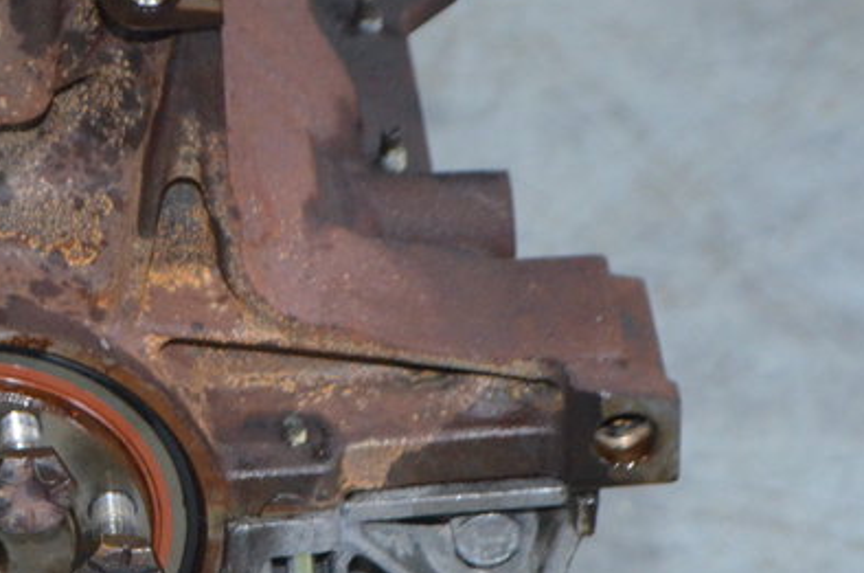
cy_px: 628
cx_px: -175
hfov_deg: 9.5
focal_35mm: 214
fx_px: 5133
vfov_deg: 6.4
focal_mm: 55
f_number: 5.6
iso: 2500
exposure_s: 1/60
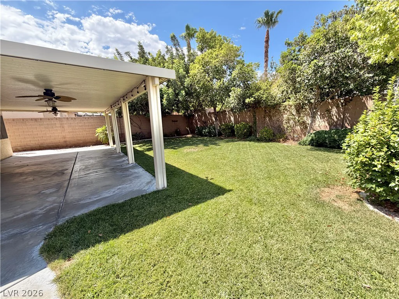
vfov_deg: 85.7
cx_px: 200
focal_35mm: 14
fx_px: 161
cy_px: 150
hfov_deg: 102.1
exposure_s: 1/701
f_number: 2.2
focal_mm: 2.22
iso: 40
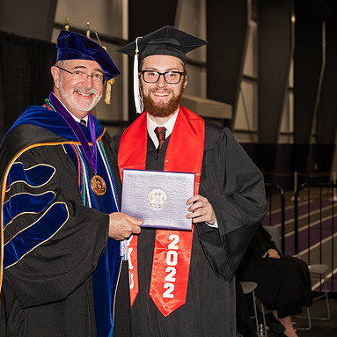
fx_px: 991
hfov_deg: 19.2
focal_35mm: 90
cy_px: 169
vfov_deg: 19.3
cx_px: 113
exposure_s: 1/200
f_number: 5.6
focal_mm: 70
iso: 1000
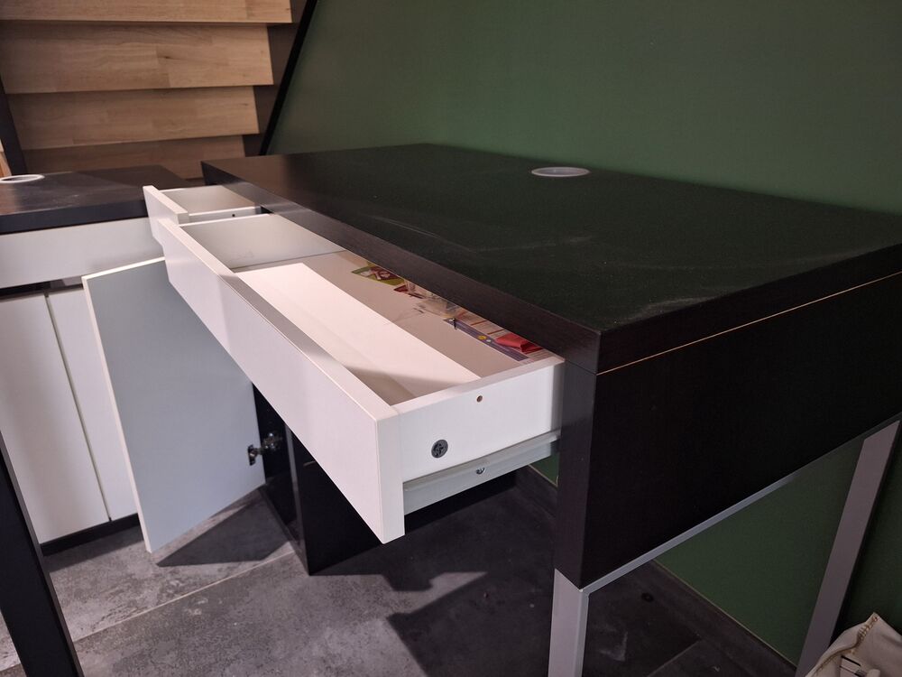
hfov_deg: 73.9
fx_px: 599
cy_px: 338
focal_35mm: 23
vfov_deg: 58.9
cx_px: 451
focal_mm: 5.54
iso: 320
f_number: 1.8
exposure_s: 1/25
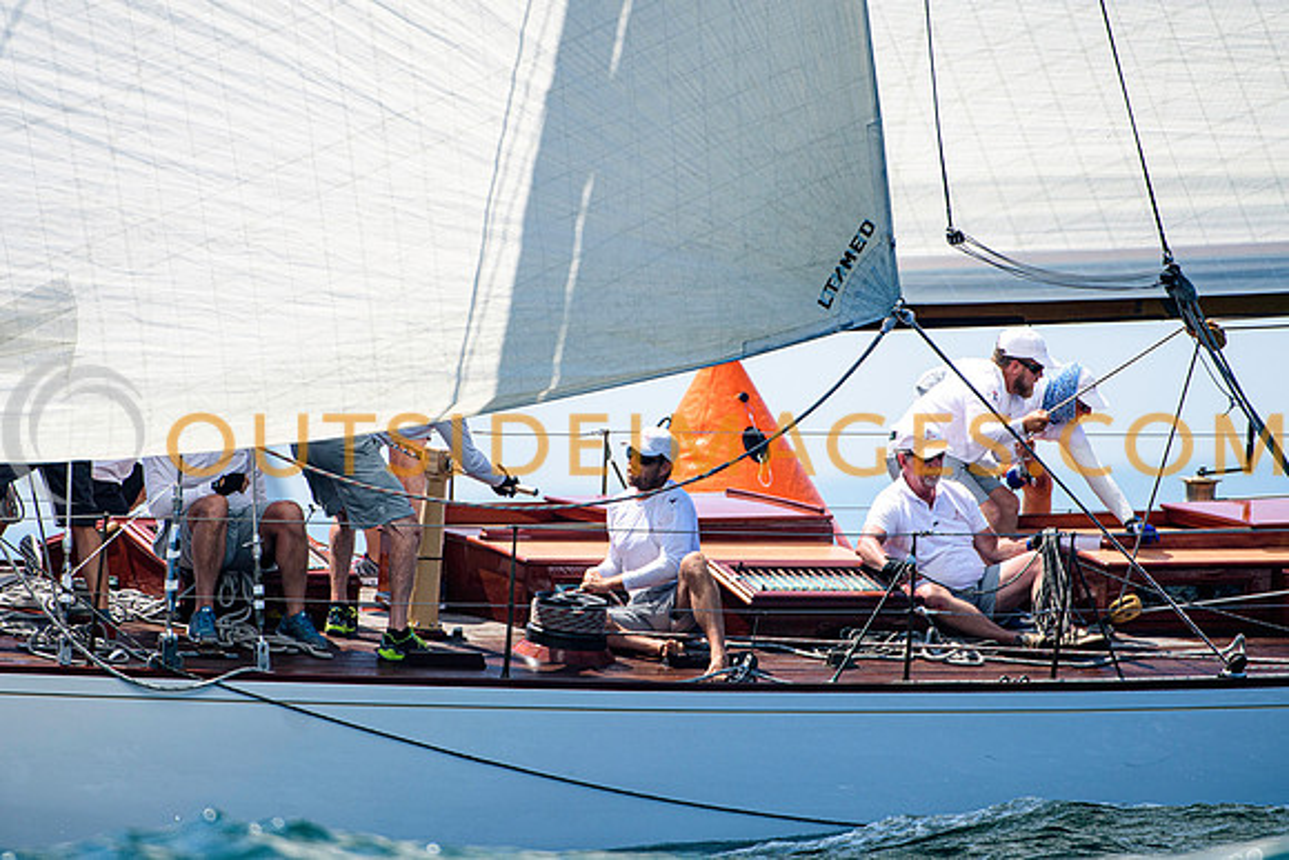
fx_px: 21487
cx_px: 644
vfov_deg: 2.3
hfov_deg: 3.4
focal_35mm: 600
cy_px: 430
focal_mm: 400
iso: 400
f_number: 5
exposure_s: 1/2500
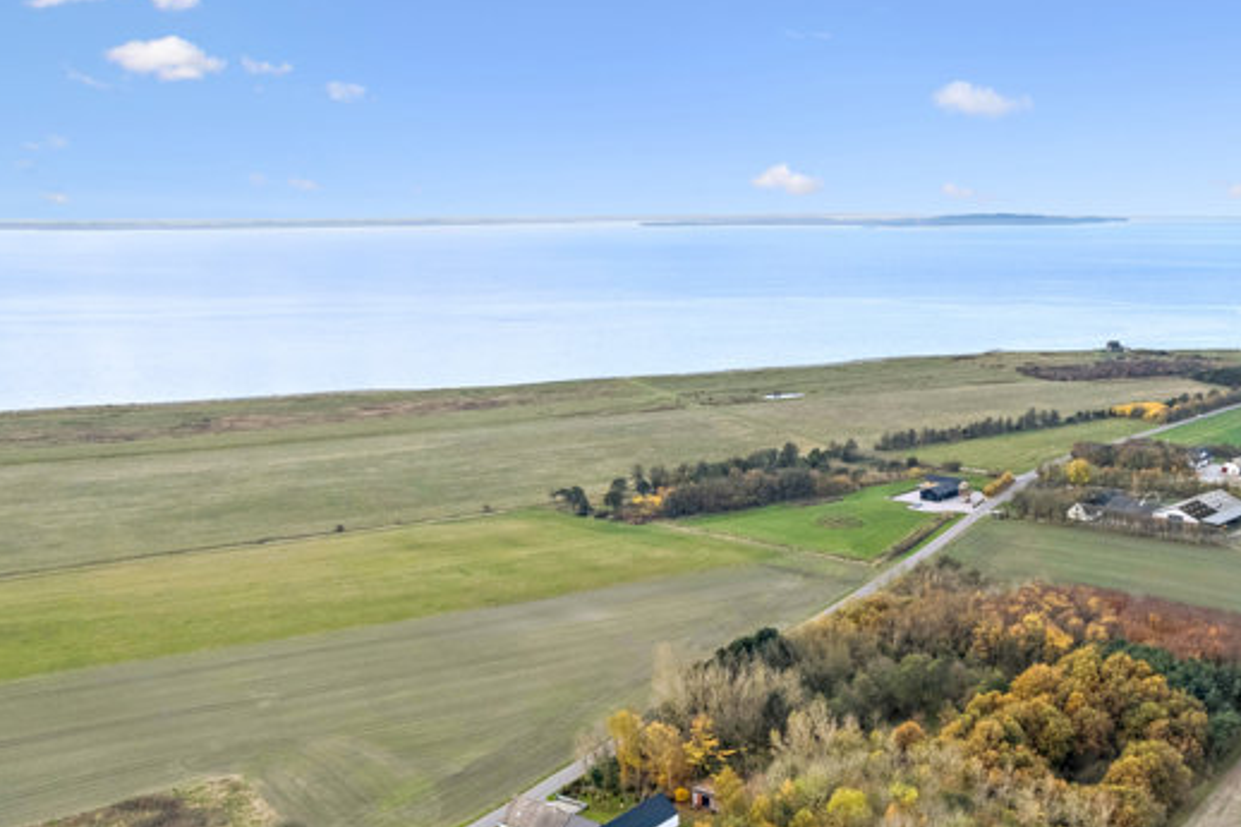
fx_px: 1172
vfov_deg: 38.3
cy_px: 569
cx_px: 843
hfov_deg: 54.5
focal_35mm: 34
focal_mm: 8.4
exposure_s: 1/730
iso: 110
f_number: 2.8
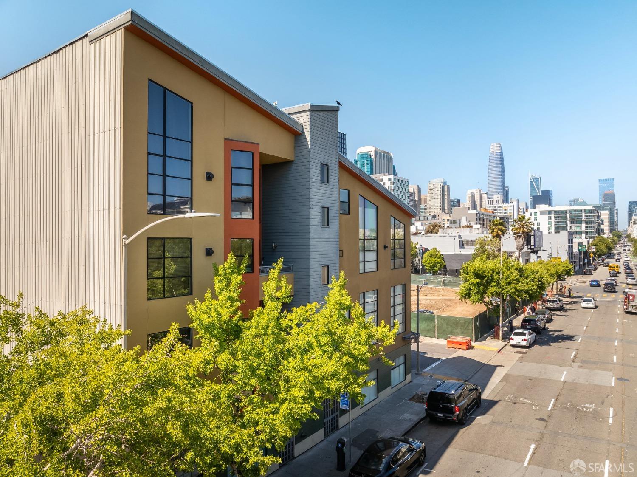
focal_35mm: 24
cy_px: 238
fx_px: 441
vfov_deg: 56.8
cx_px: 318
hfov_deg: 71.6
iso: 110
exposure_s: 1/100
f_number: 2.8
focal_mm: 12.29
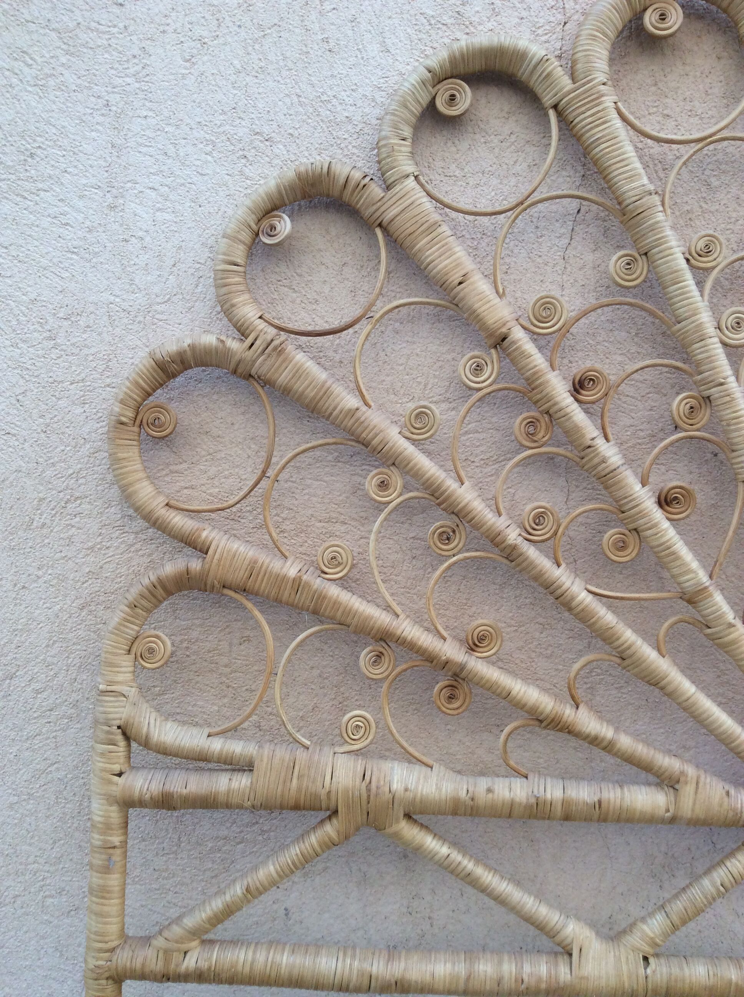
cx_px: 372
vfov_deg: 56.9
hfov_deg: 44.1
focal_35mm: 32
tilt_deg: -2.6
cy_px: 498
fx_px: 919
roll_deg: +2.5
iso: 50
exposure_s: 1/100
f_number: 2.4
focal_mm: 3.3
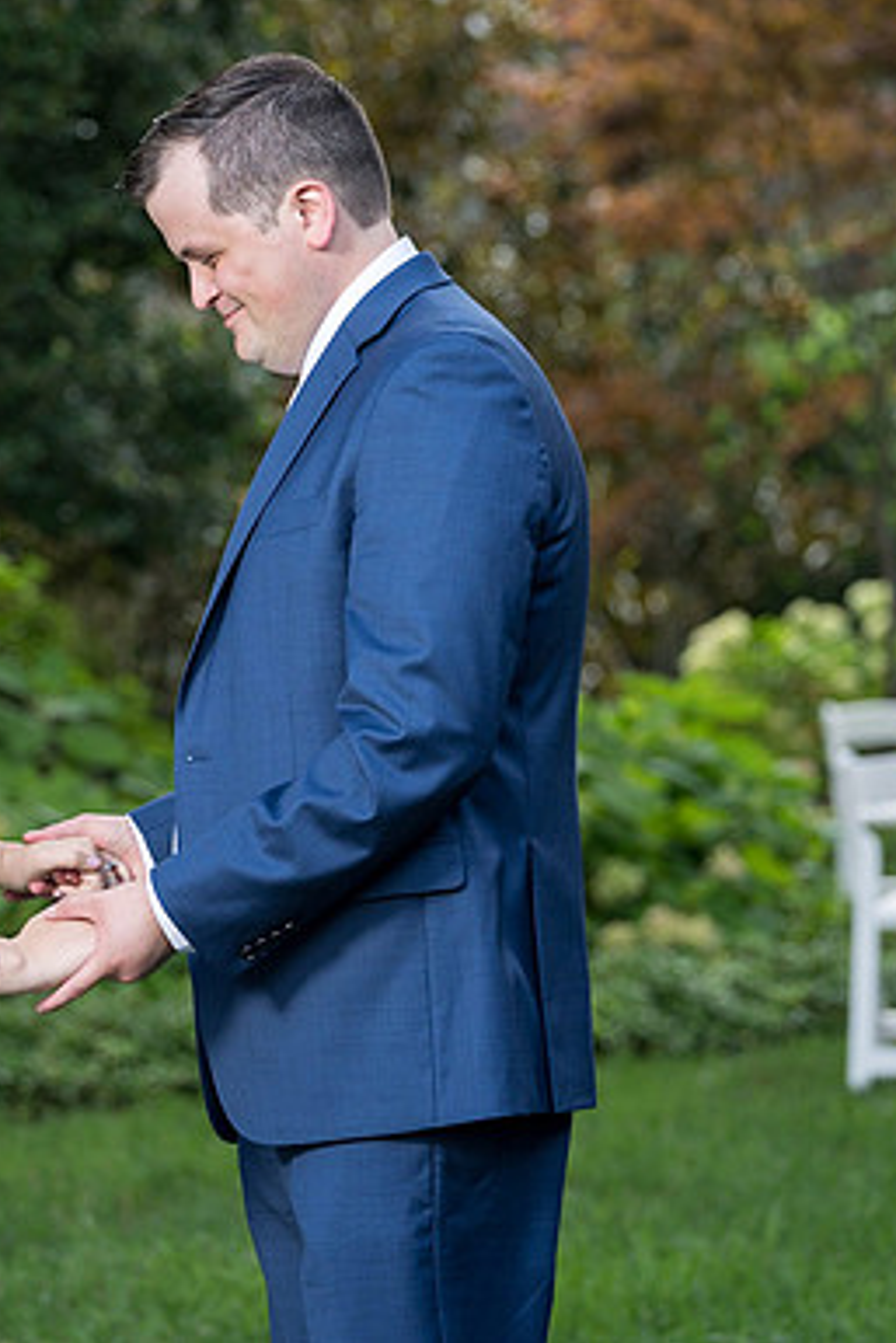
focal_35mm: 187
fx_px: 6975
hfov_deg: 7.3
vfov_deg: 11.0
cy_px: 731
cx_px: 69
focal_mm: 114
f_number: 4
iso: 100
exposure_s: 1/200
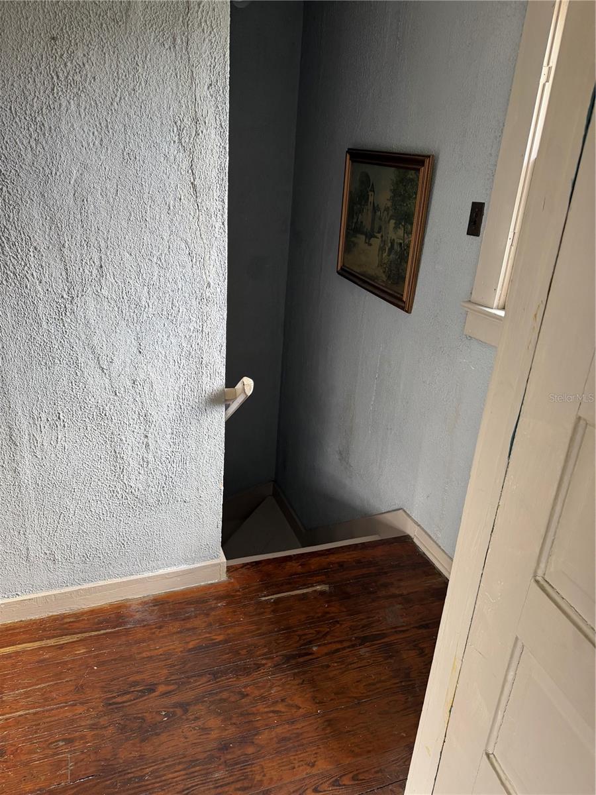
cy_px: 398
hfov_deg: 56.8
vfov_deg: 71.6
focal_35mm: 24
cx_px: 298
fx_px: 551
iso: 200
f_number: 1.78
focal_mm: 6.76
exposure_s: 1/98
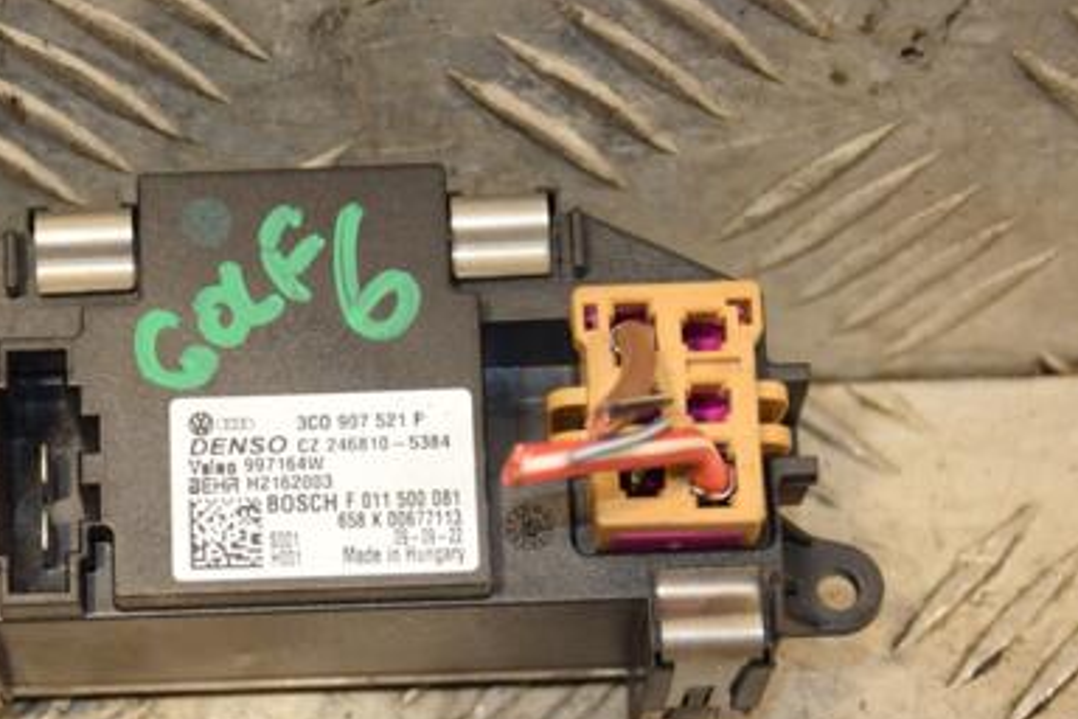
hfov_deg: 16.7
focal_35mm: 122
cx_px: 328
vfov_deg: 11.2
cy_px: 463
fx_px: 3653
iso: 800
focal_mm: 52
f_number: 5
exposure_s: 1/200
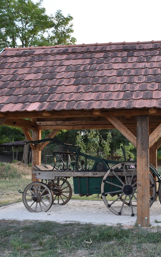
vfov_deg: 47.2
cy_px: 129
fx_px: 295
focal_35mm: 42
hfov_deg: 28.9
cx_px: 154
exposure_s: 1/125
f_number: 5.6
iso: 400
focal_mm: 18
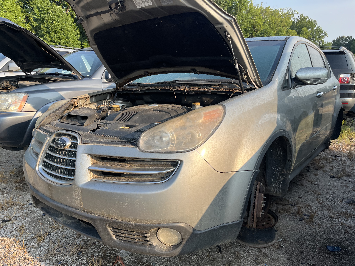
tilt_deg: -8.8
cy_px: 133
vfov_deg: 53.1
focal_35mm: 26
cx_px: 178
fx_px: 267
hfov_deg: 67.3
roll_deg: -1.0
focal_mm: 5.1
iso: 50
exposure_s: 1/1106
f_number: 1.6
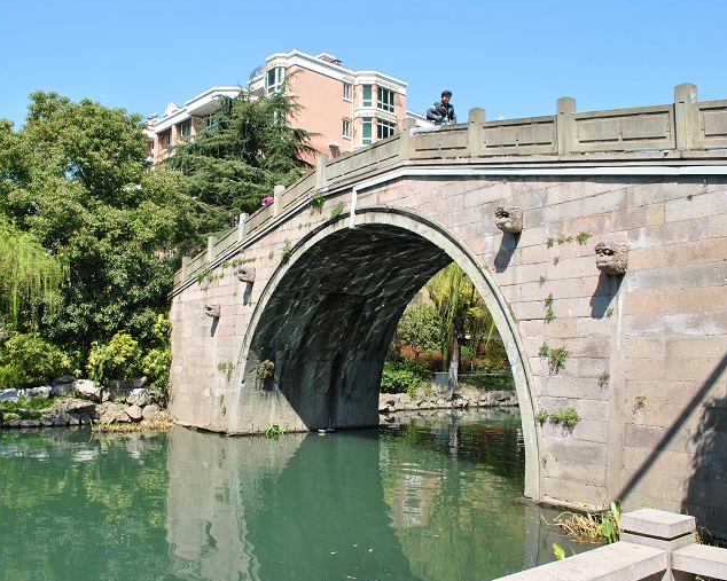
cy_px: 290
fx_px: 667
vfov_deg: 47.1
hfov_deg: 57.1
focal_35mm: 31
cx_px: 342
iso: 200
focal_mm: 18
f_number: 10
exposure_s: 1/200
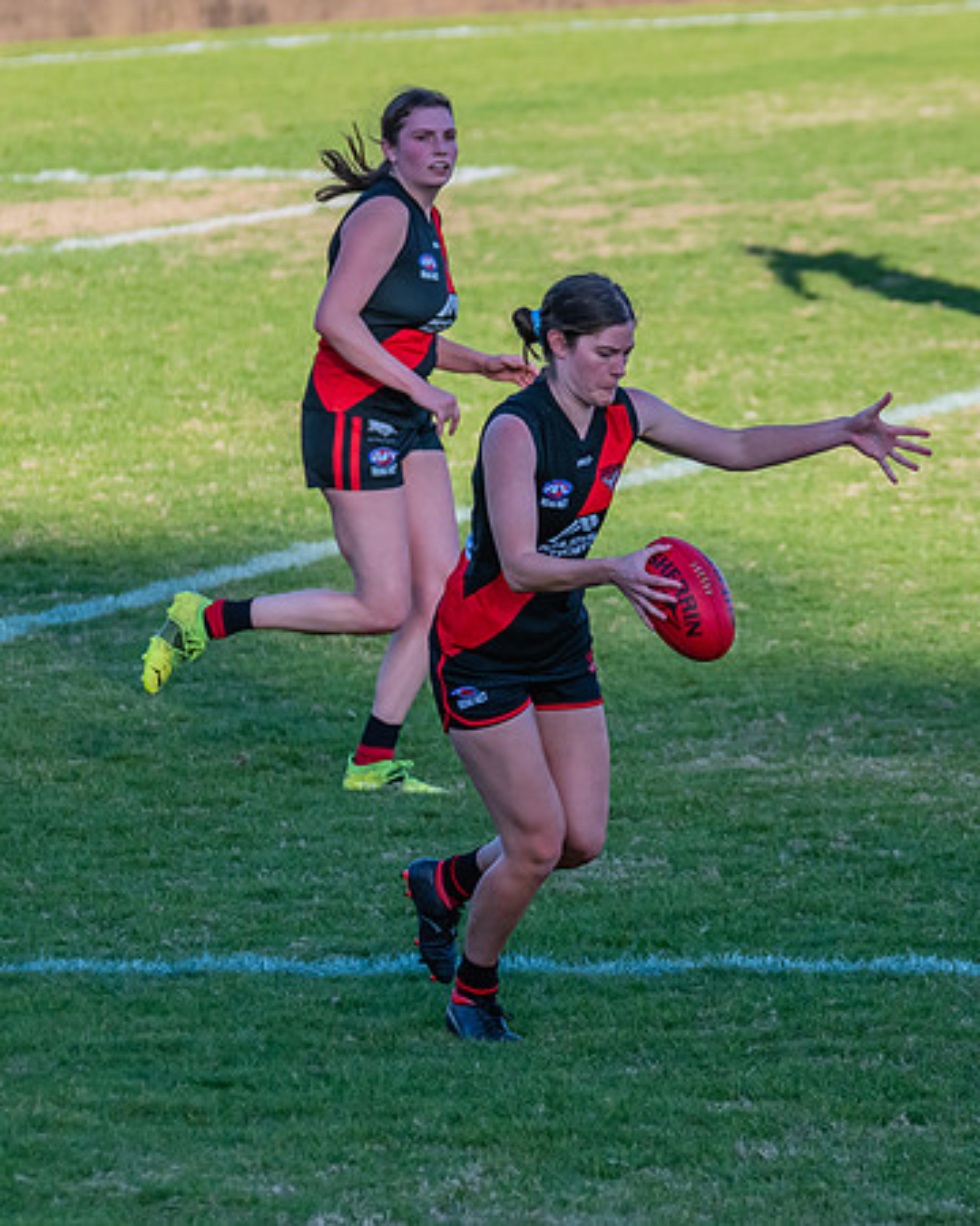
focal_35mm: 482
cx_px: 657
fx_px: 17471
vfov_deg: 4.0
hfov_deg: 3.2
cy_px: 547
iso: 800
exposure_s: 1/1250
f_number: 6.3
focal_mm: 250
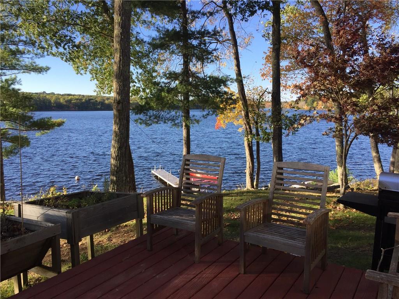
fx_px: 334
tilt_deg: -7.4
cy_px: 150
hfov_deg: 61.7
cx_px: 200
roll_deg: +0.1
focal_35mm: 29
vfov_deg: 48.2
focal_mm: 4.15
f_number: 2.2
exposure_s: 1/775
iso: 32
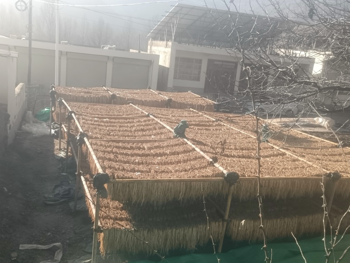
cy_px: 132
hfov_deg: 54.0
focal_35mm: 34
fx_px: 344
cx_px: 175
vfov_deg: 41.8
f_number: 1.9
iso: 100
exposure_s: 1/254
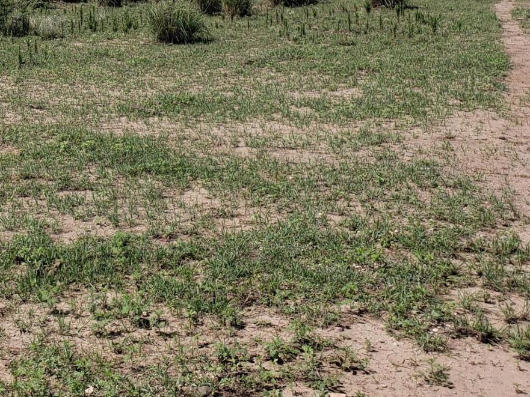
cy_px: -41
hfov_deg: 29.3
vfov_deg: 23.3
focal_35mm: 59
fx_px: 903
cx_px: -60
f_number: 2.4
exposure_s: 1/1925
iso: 50
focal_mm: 4.3
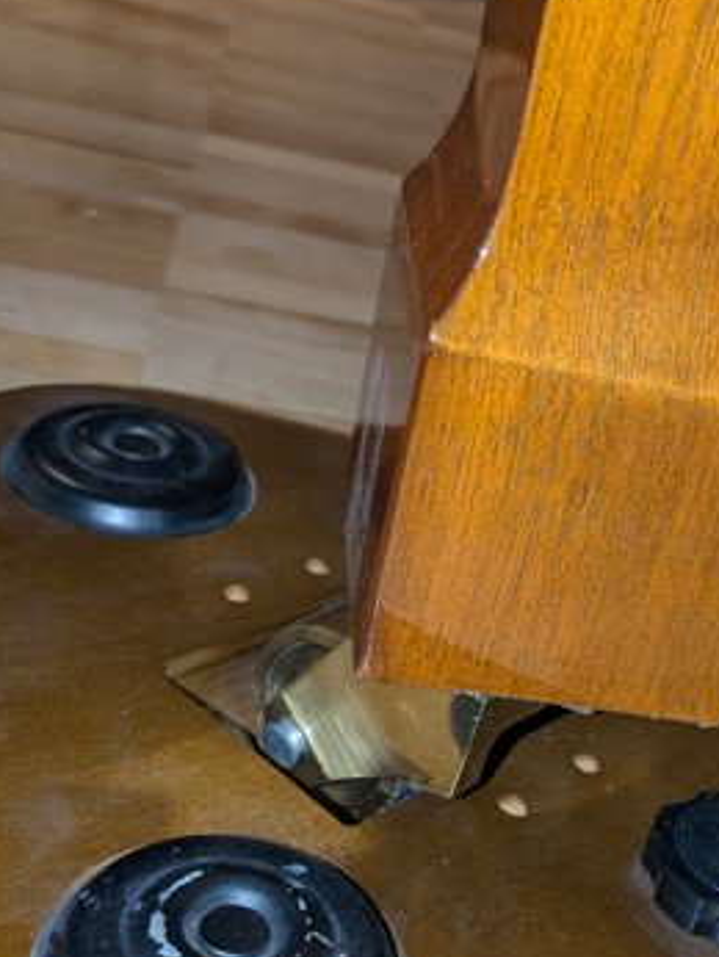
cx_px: 557
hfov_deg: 27.6
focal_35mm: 52
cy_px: 578
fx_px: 1438
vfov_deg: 36.6
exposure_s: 1/60
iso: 316
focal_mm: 5.43
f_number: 1.89
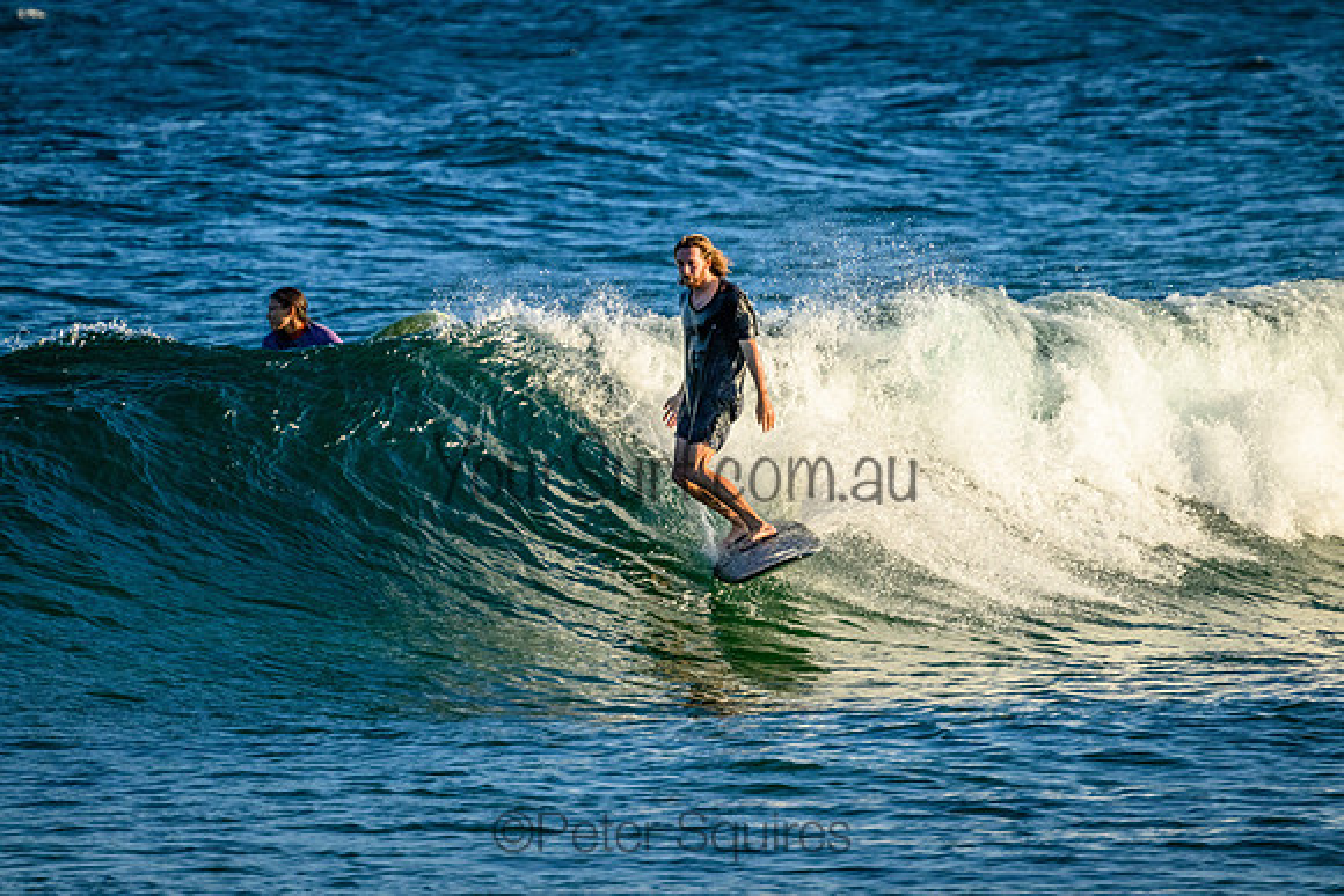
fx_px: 29872
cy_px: 448
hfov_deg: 2.6
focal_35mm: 800
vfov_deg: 1.7
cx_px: 672
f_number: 11
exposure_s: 1/2000
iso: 2200
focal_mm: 800
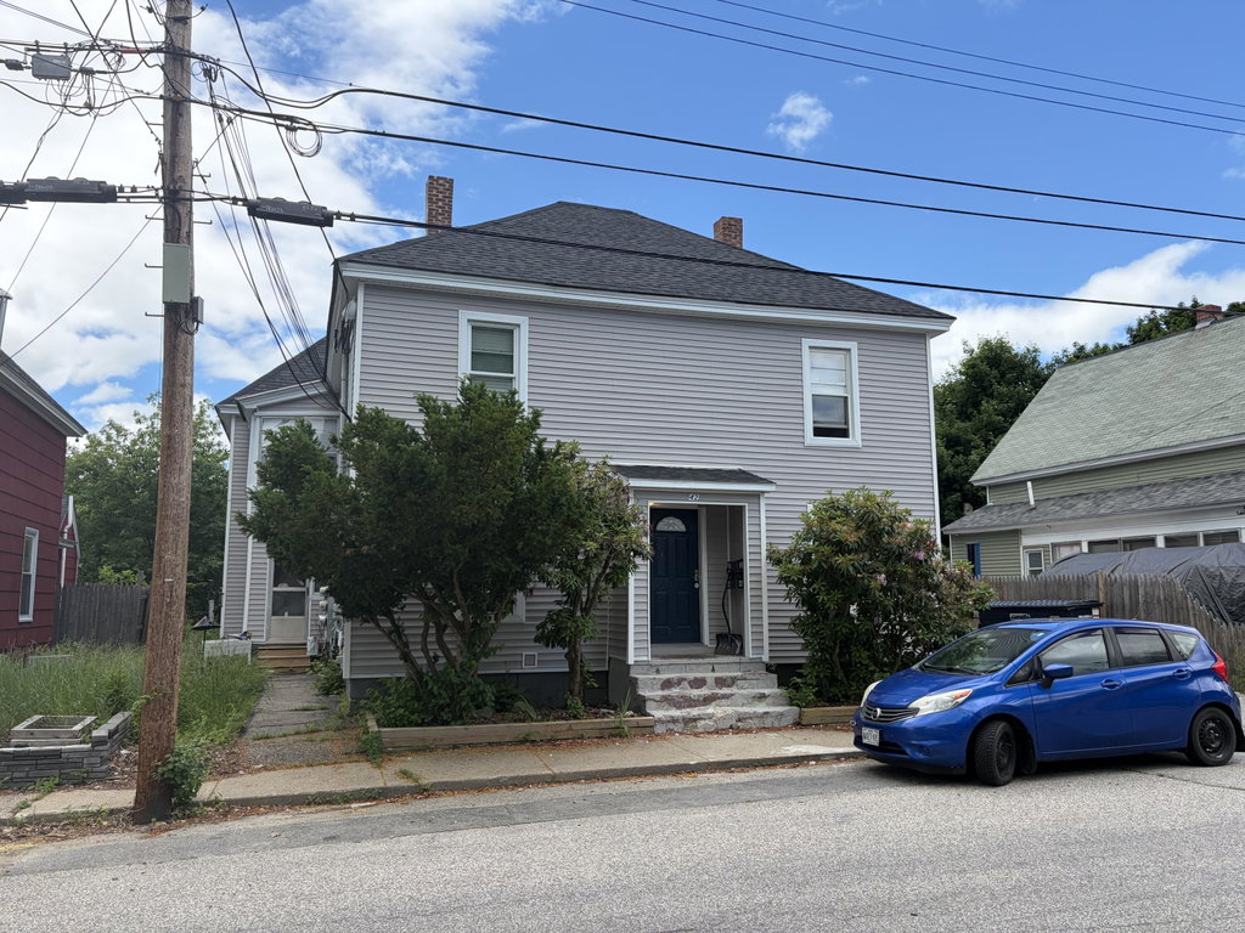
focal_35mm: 26
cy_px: 466
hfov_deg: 67.3
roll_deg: +1.1
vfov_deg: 53.1
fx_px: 935
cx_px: 622
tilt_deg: +7.9
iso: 64
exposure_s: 1/2283
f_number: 1.6
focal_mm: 5.96
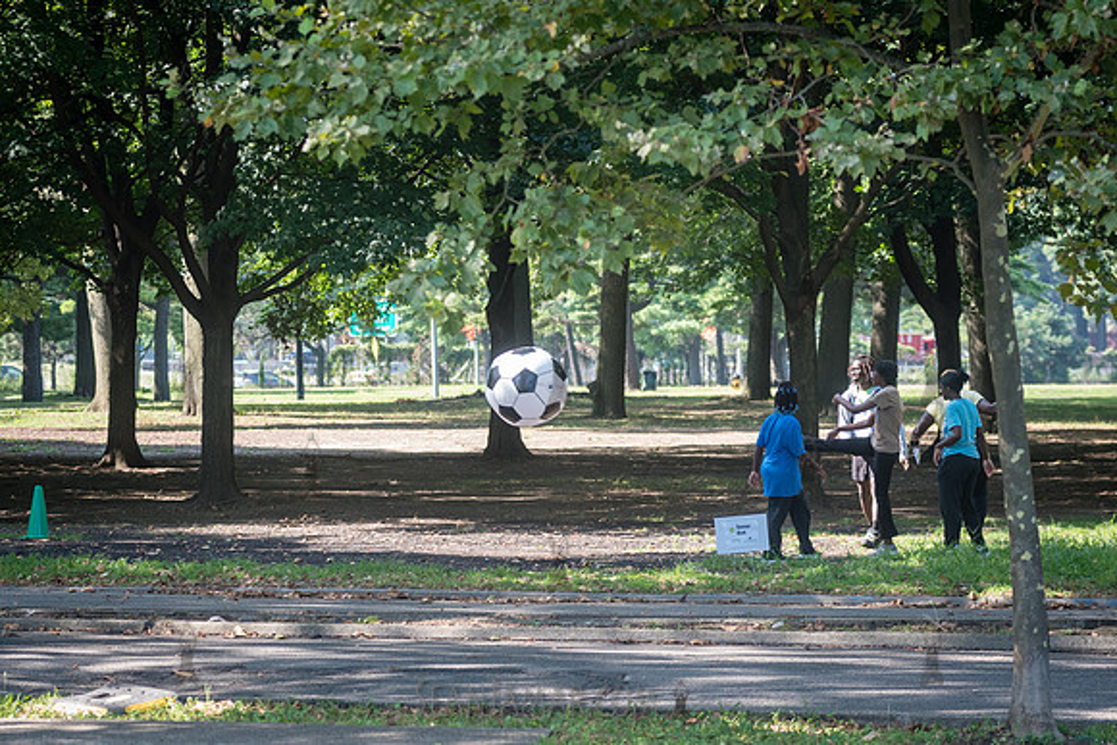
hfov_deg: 12.2
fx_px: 5241
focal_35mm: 169
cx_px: 561
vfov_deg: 8.1
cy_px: 473
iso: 500
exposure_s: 1/400
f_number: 4
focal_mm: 105
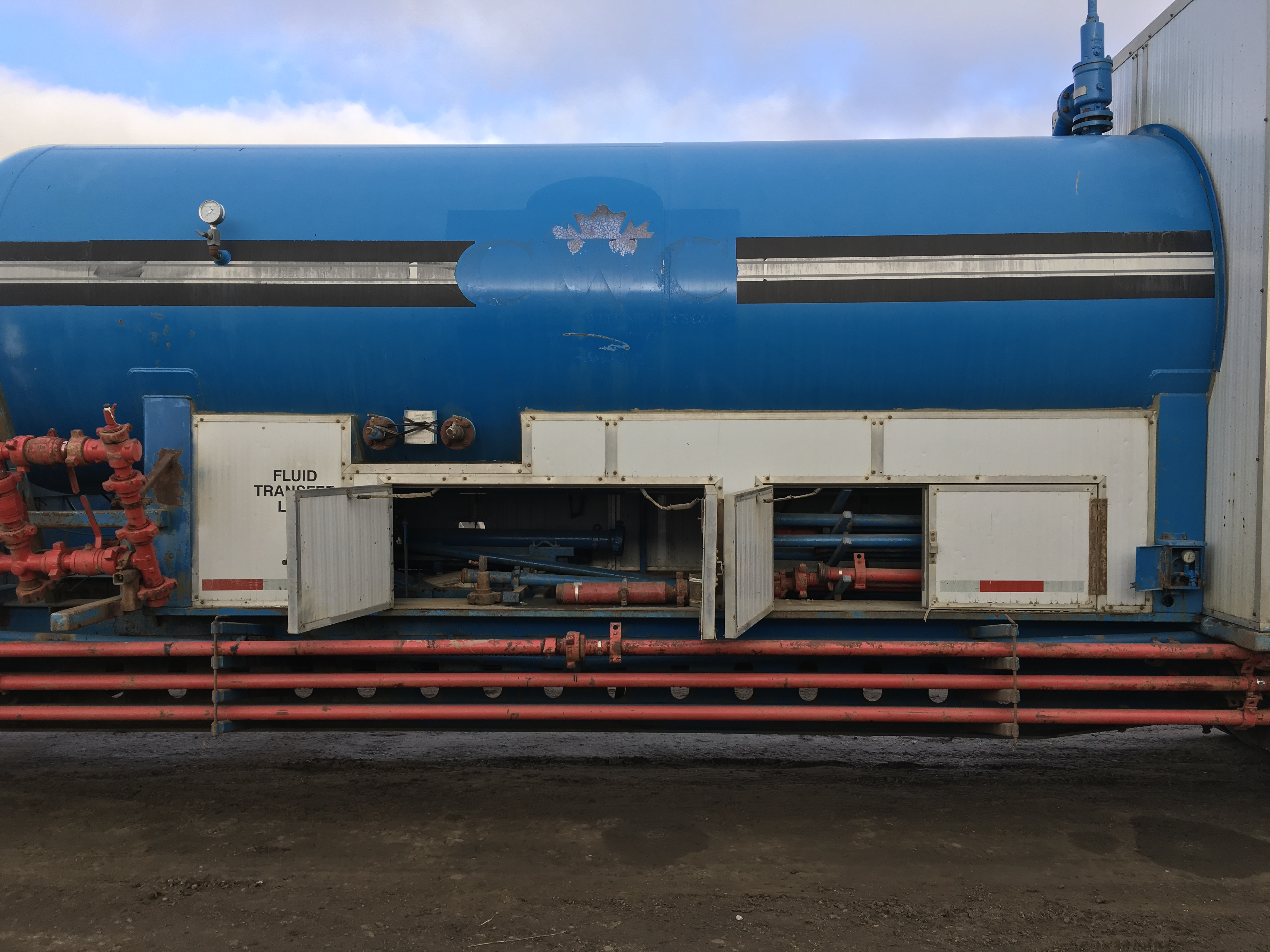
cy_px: 476
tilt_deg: -4.2
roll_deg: +2.0
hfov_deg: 61.7
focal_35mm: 29
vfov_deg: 48.2
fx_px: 1064
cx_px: 635
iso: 25
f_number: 2.2
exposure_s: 1/587
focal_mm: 4.15
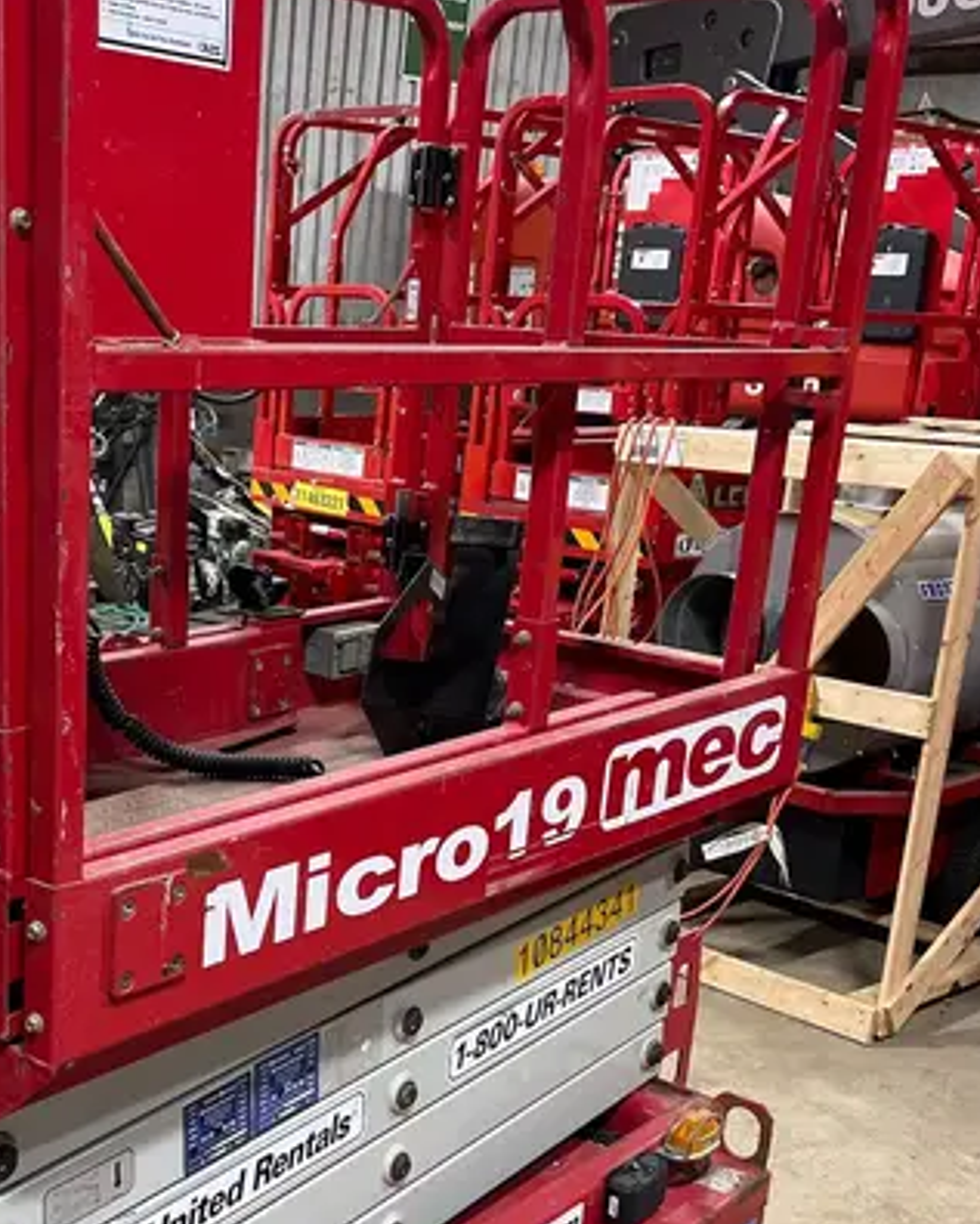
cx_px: 207
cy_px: 867
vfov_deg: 38.8
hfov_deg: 31.3
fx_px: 1703
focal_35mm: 47
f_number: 1.6
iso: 320
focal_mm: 5.1
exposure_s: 1/60
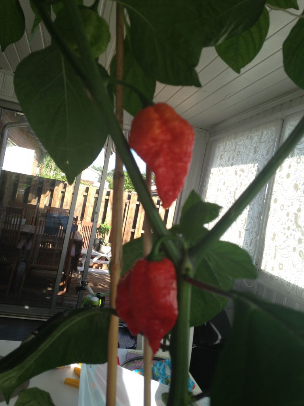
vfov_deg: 55.4
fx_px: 386
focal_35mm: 33
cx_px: 152
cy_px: 203
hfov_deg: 42.9
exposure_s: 1/275
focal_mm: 4.13
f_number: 2.4
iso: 50
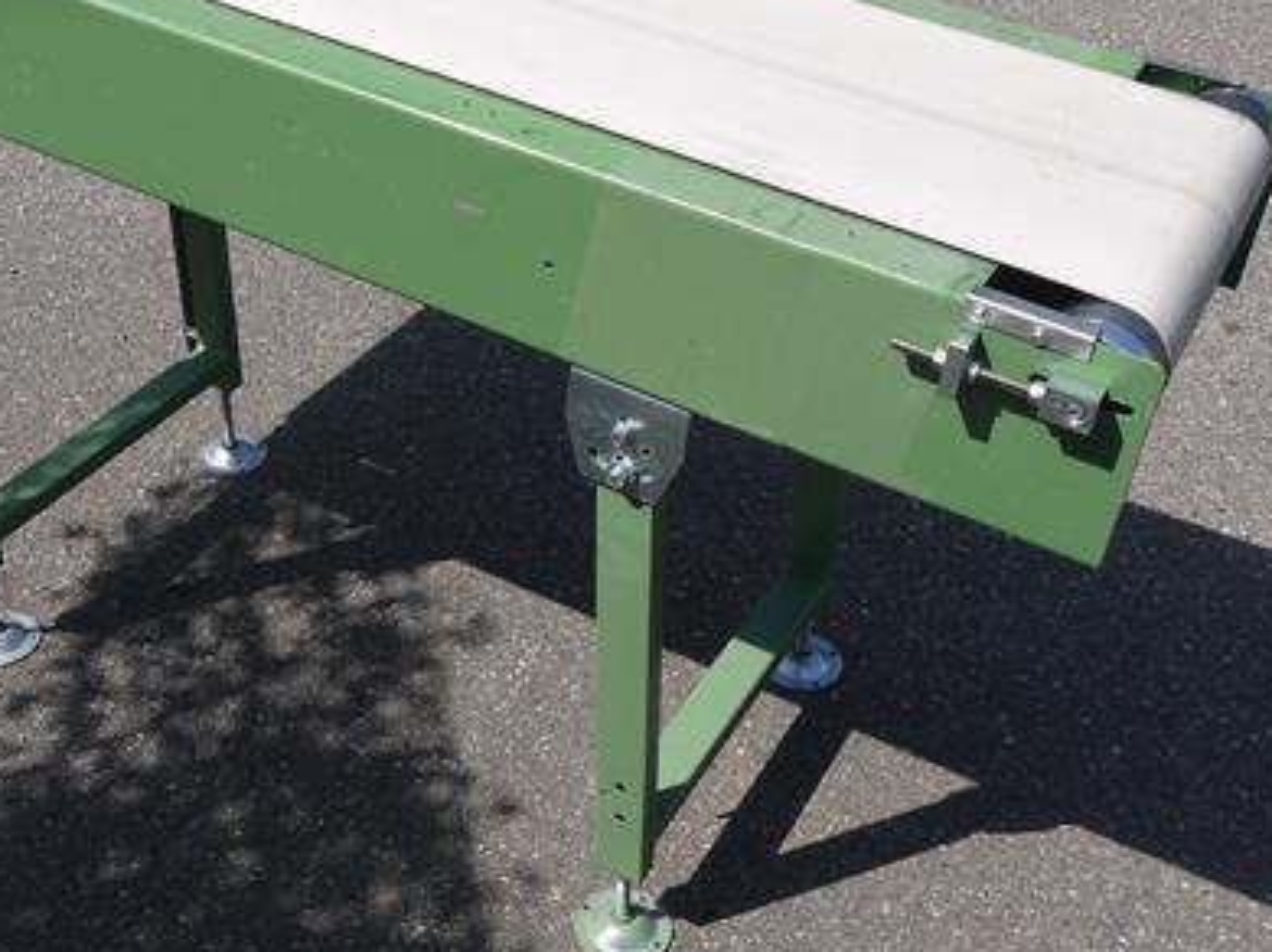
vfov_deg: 31.3
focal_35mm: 46
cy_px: 339
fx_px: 1689
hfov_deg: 41.1
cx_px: 506
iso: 100
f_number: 7.1
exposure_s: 1/500
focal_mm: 14
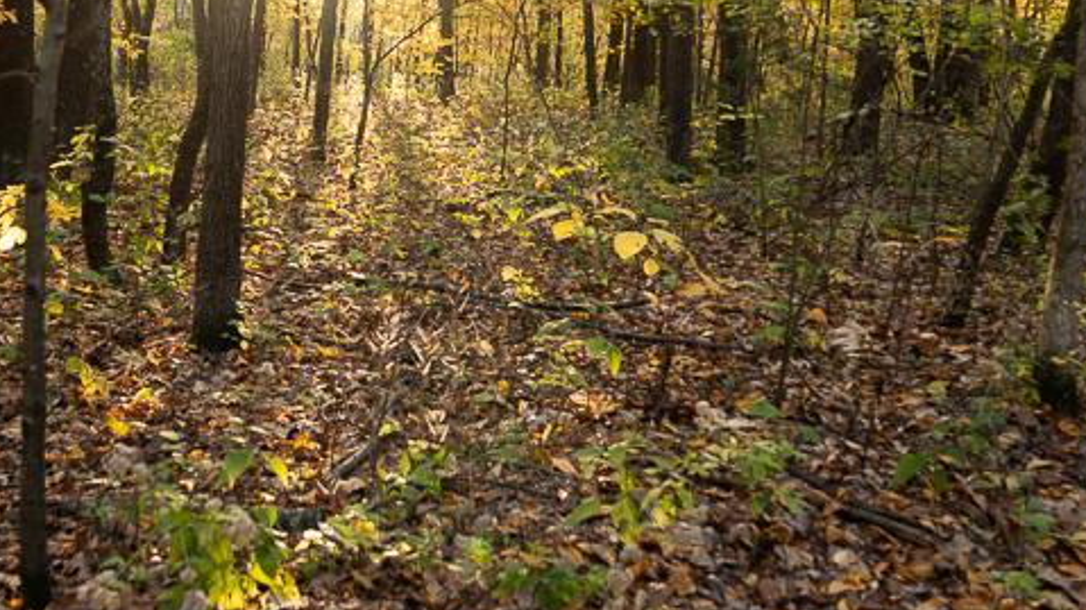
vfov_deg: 28.1
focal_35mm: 42
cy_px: 202
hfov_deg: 48.0
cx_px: 426
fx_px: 1209
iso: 320
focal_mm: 24
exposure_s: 1/80
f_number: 3.2
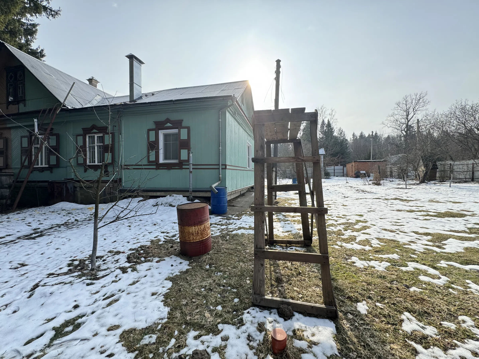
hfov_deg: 102.1
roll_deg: +0.7
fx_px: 194
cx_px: 240
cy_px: 180
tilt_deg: -0.1
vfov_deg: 85.7
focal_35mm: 14
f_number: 2.2
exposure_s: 1/605
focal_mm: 2.22
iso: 50
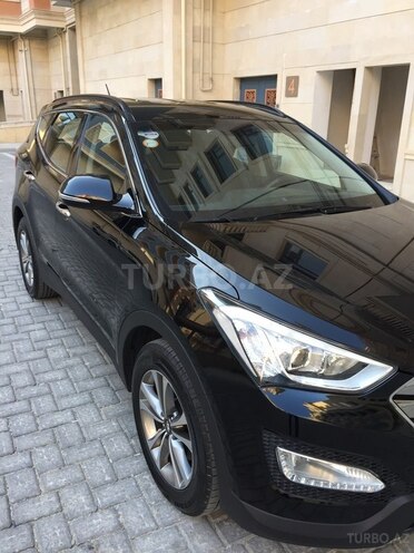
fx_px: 462
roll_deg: -1.3
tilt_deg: -18.3
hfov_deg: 48.2
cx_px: 207
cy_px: 276
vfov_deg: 61.7
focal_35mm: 29
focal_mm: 4.15
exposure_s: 1/100
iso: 50
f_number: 2.2
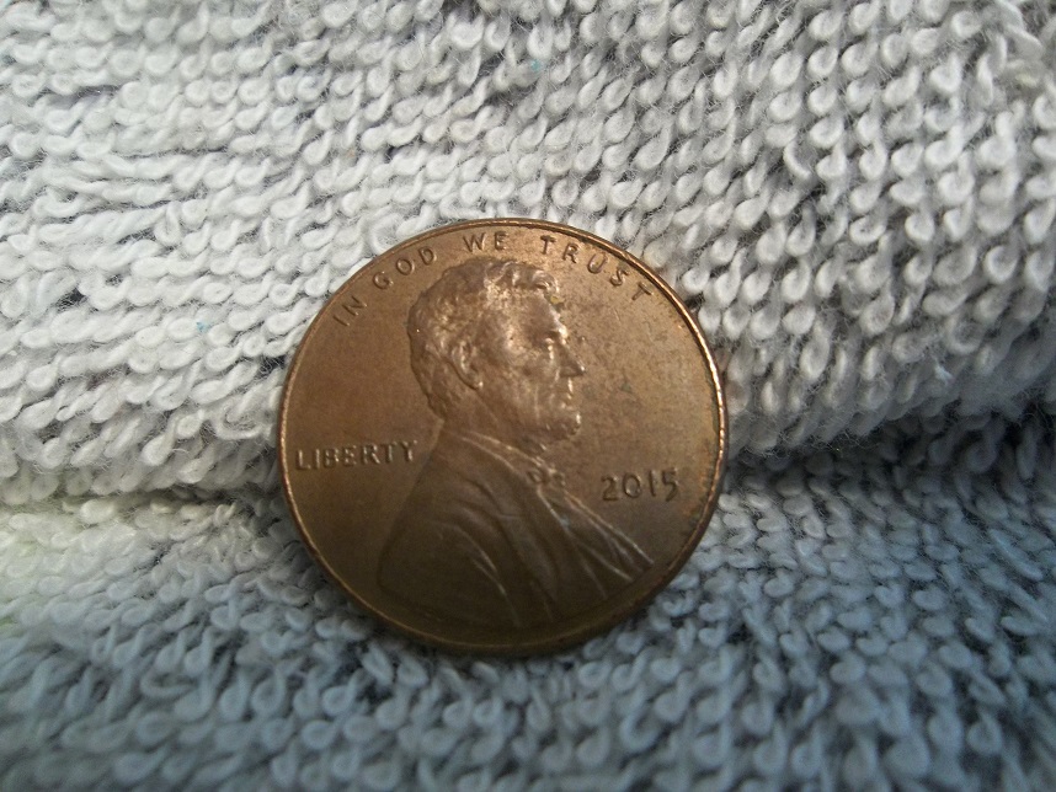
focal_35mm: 27
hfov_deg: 65.3
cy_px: 396
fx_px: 824
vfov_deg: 51.4
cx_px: 528
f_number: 3.5
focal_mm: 4.9
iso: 160
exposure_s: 1/25
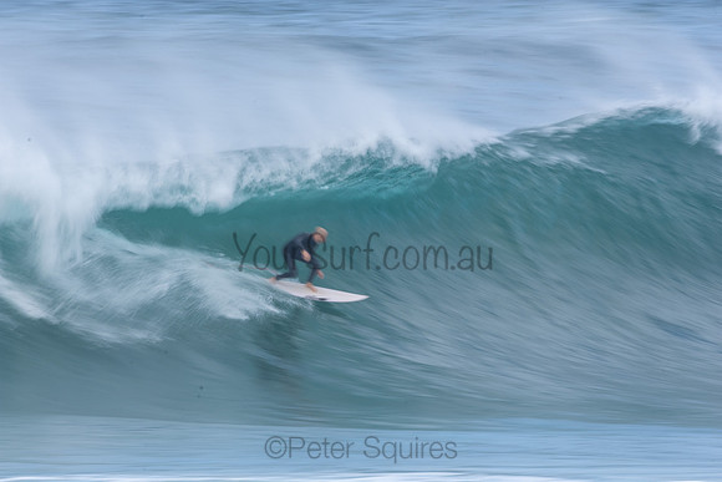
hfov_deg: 2.7
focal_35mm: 750
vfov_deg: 1.8
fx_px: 15044
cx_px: 361
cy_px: 241
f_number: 20
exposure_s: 1/25
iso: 100
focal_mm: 500
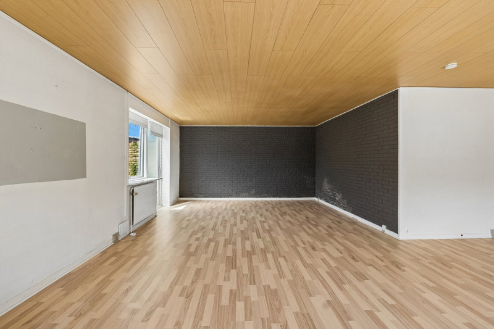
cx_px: 247
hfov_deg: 100.4
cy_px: 164
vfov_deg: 77.3
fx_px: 206
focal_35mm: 15
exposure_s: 1/15
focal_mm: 10
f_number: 8
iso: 125
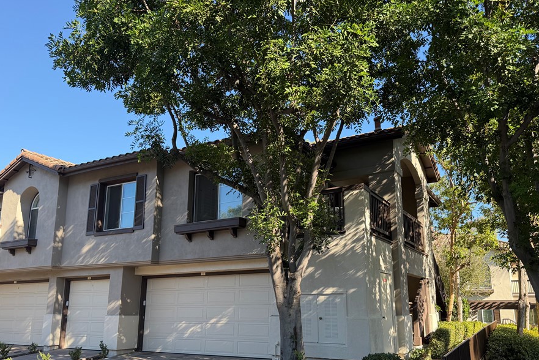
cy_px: 214
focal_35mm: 29
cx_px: 283
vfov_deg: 44.8
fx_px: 434
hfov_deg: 63.6
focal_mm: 6.76
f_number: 1.78
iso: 100
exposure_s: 1/1075
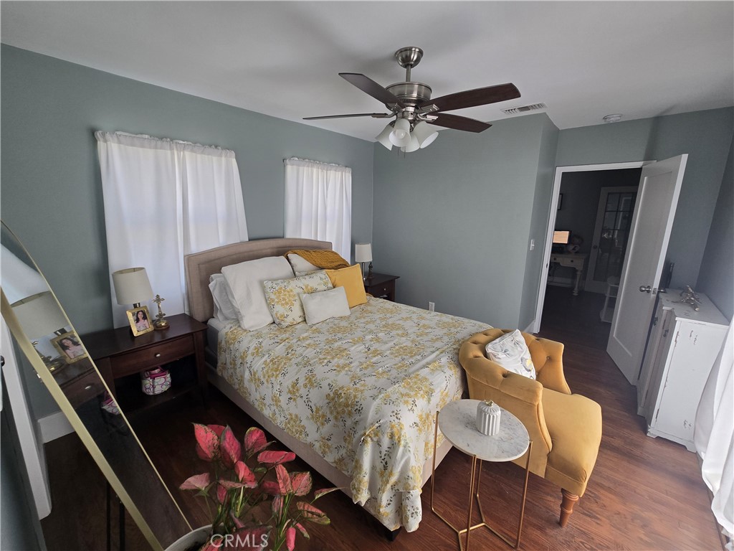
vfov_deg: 89.9
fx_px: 276
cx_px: 367
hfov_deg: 106.2
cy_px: 276
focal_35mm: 13
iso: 64
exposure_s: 1/120
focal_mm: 2.2
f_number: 2.2
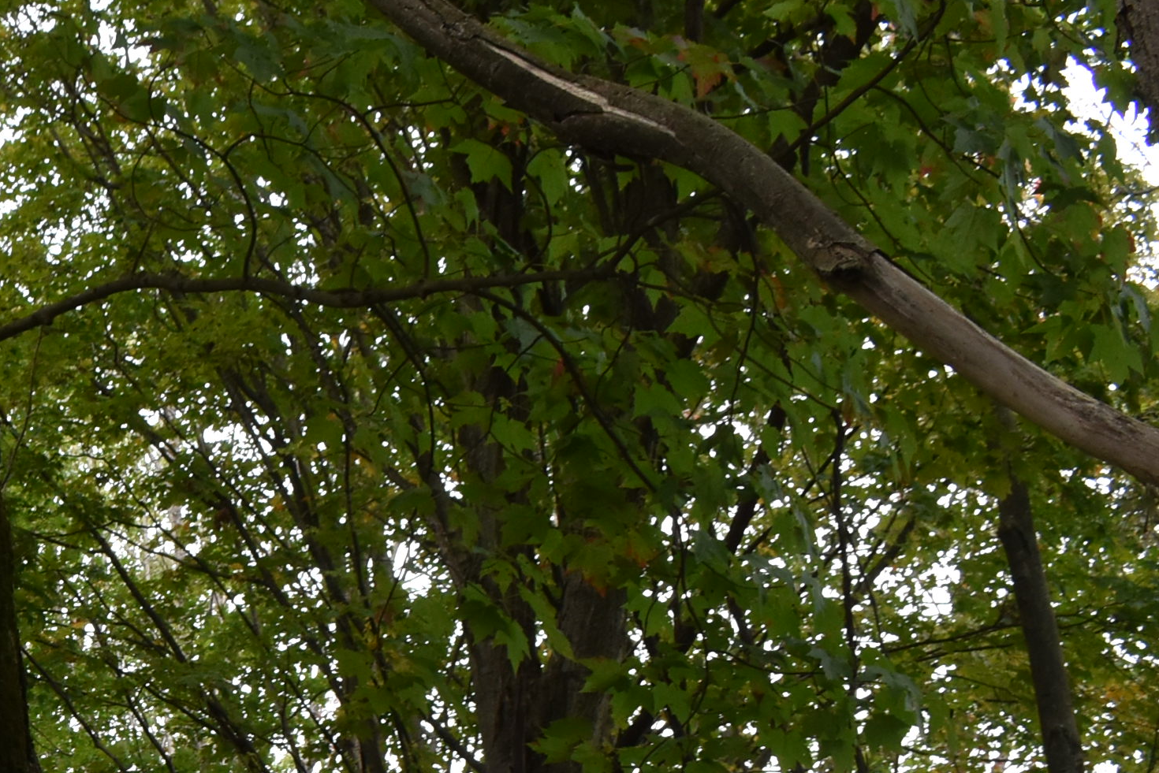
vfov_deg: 12.5
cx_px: -512
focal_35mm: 106
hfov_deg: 17.6
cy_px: 1066
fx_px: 3398
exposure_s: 1/200
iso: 400
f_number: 7.1
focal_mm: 23
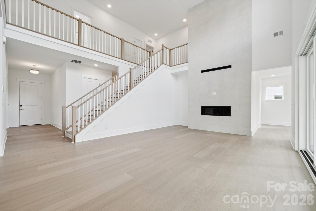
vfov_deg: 81.2
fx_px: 123
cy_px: 106
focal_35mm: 14
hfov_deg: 104.3
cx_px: 158
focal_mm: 14
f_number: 7.1
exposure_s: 1/50
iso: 160
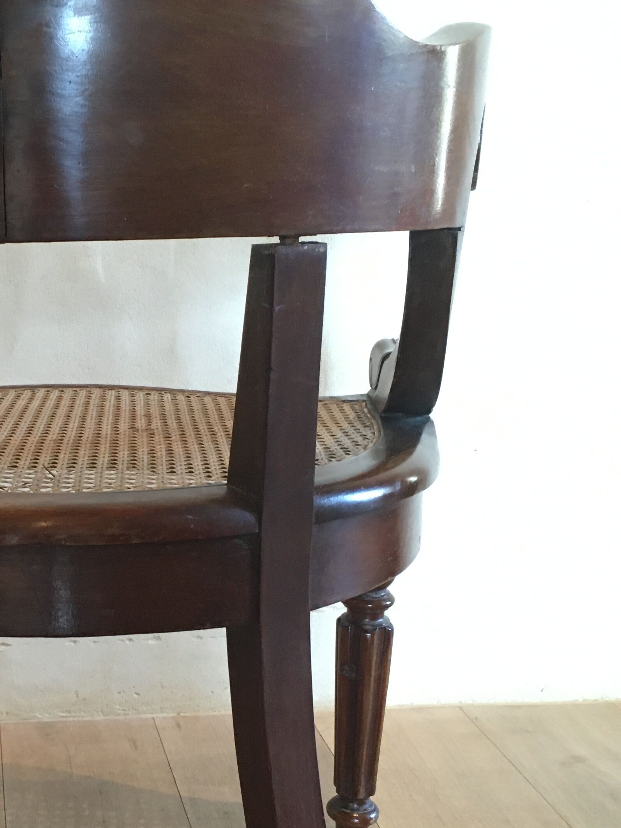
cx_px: 63
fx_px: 1316
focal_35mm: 55
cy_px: 513
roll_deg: +2.5
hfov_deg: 25.7
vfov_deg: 34.8
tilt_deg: -13.3
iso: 200
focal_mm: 4.15
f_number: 2.2
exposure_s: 1/33
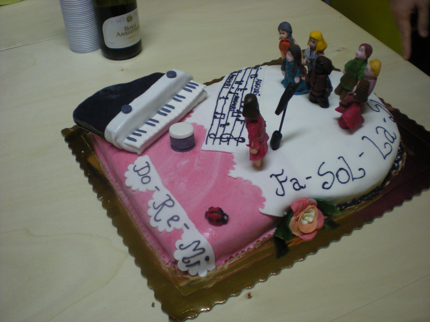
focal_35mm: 38
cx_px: 215
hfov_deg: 49.0
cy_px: 161
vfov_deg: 37.7
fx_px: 472
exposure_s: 1/39.7
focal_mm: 6.3
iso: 200
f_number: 3.1
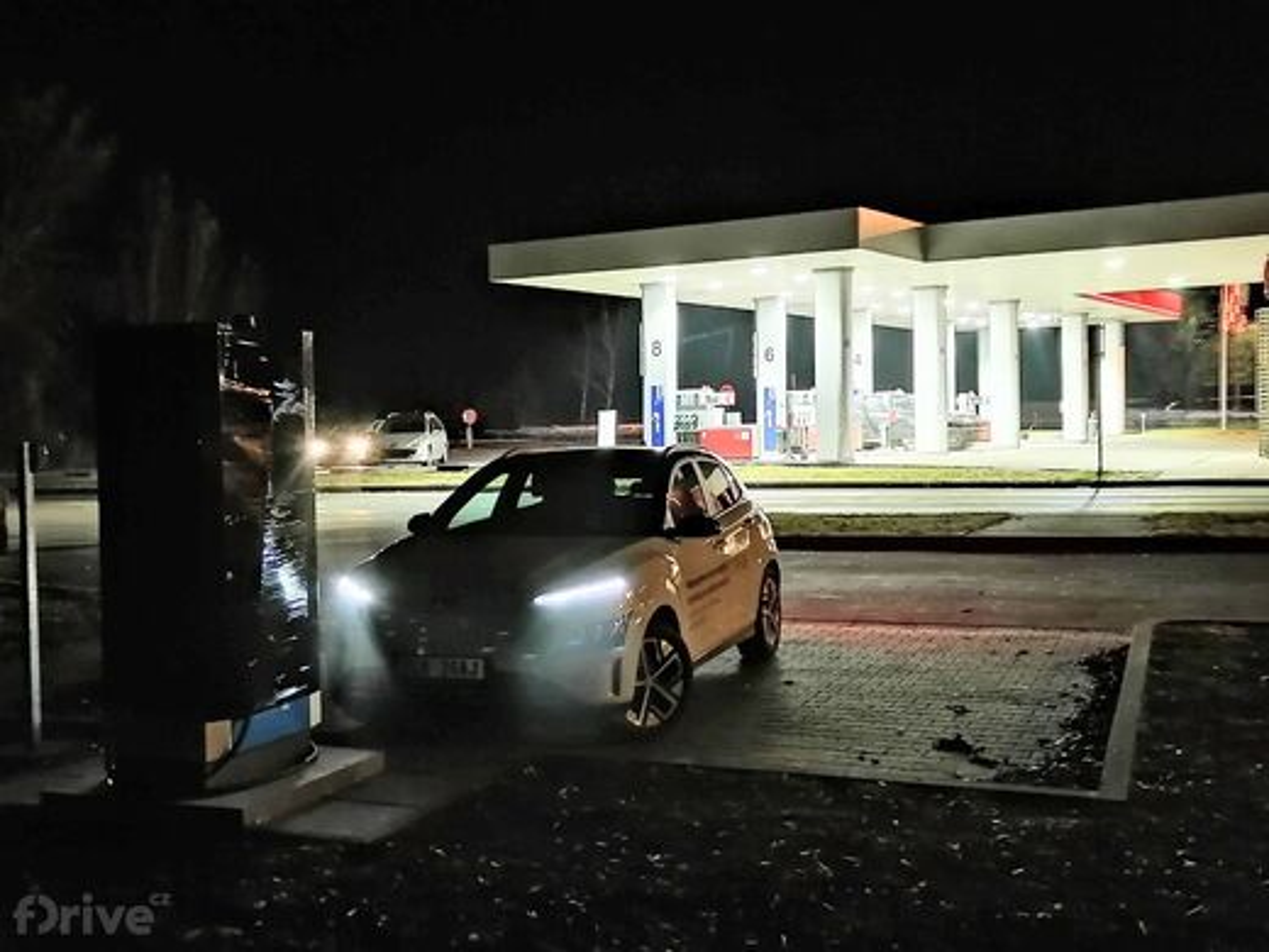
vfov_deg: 36.0
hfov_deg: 46.8
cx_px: 634
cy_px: 476
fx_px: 1466
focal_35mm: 40
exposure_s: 1/1.43
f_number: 1.8
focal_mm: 5.3
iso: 800
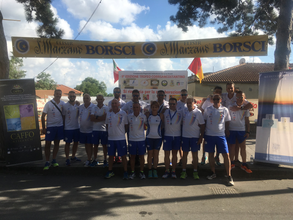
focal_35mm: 29
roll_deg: -0.7
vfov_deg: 48.2
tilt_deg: -3.7
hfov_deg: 61.7
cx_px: 146
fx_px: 245
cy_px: 110
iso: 25
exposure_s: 1/1508
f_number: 2.2
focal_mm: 4.15
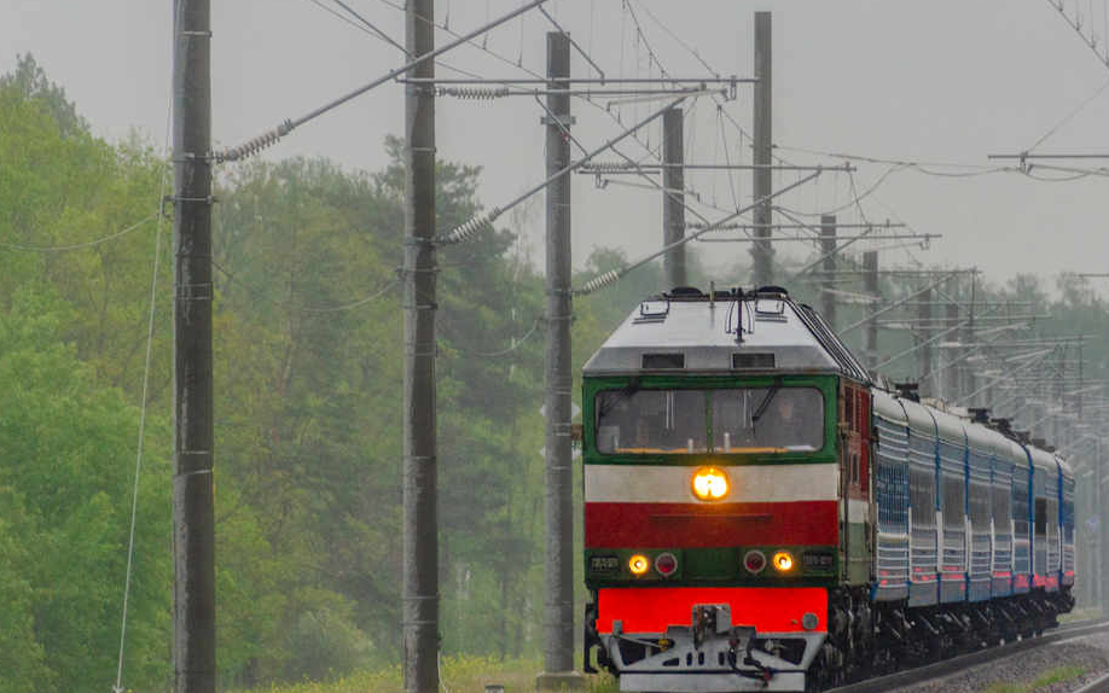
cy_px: 444
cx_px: 767
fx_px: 19587
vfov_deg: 2.0
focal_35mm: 648
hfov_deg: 3.2
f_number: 5.6
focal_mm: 300
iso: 400
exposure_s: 1/200
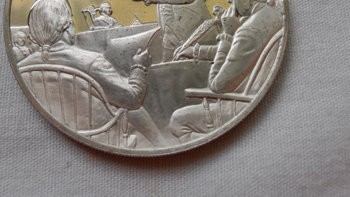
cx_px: 159
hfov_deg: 39.1
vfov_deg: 22.2
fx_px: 492
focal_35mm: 53
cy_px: 29
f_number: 3.9
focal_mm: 6.61
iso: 80
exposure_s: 1/100
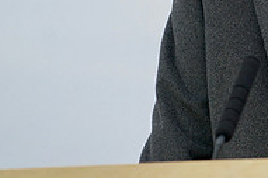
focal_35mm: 553
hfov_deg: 3.7
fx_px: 4113
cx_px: 303
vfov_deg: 2.5
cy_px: -73
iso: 100
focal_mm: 182
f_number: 4.5
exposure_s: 1/320
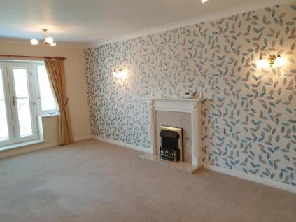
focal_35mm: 26
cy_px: 111
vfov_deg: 53.0
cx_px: 148
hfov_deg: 67.3
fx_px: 222
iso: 125
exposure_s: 1/50
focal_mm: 4.3
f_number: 2.4
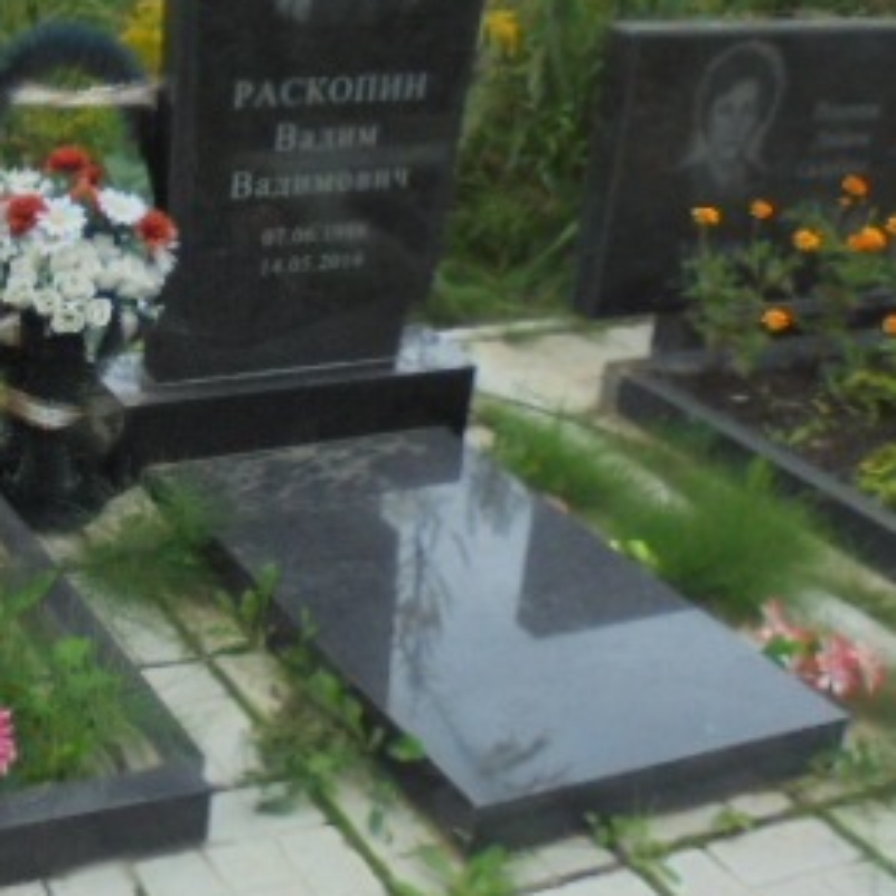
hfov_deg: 29.5
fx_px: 1611
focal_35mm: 55
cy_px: 406
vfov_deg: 31.1
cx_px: 50
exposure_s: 1/250
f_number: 3.5
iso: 250
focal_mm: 4.6
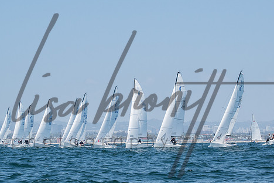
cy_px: 97
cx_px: 144
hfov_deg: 15.5
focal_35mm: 132
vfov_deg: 10.4
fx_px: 1005
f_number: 8
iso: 400
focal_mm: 70
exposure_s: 1/1250
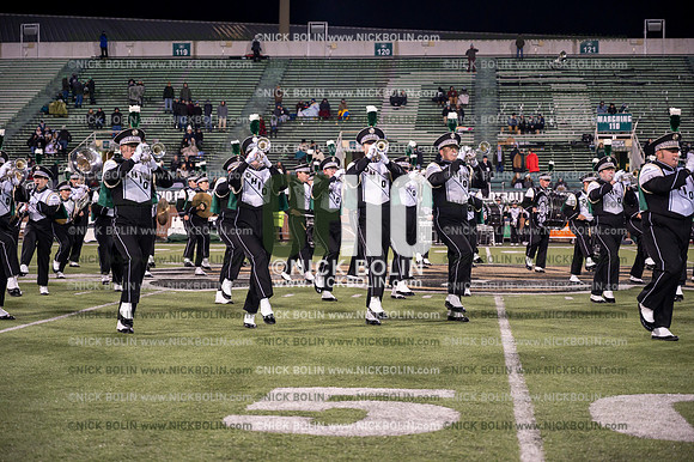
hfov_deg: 28.9
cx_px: 347
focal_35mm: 70
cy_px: 231
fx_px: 1349
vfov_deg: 19.4
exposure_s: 1/640
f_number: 4
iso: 3200
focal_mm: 70
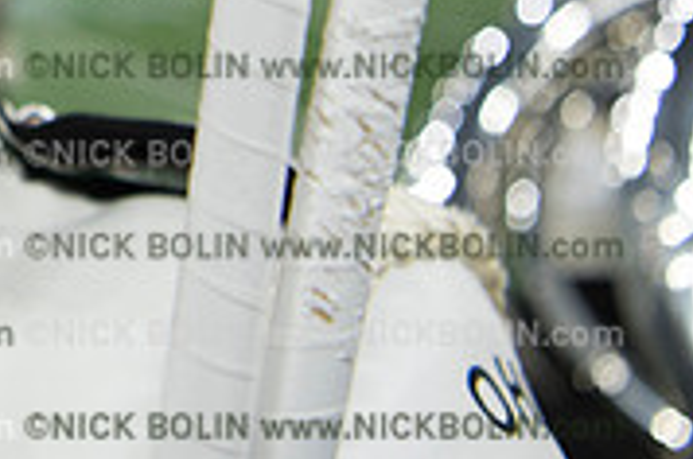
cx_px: -288
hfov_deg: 18.8
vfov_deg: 13.2
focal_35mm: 98
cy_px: -204
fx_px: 1883
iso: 1250
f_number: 2.8
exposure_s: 1/1250
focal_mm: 30
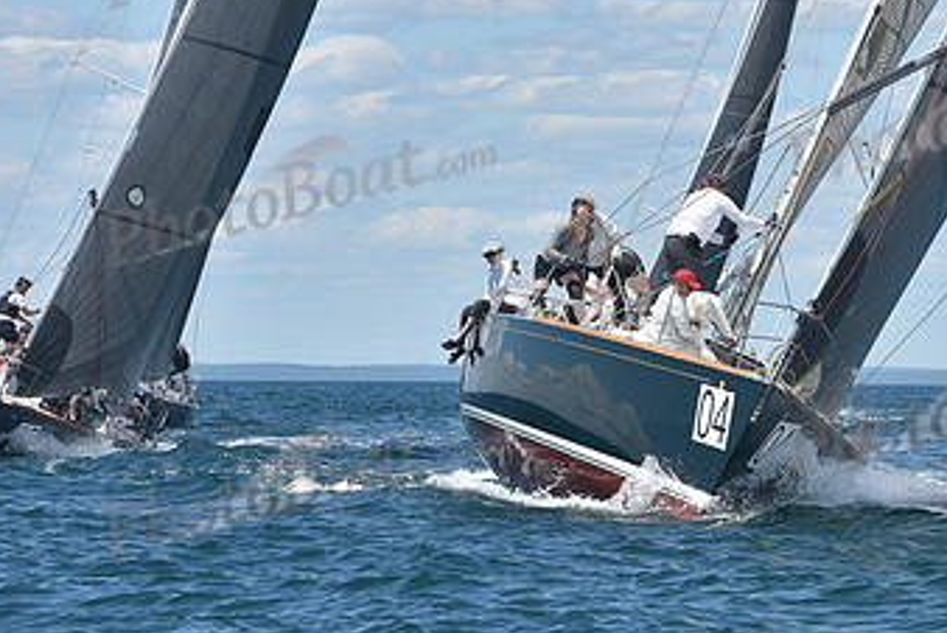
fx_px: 9030
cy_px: 301
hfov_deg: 6.0
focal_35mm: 343
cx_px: 644
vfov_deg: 4.0
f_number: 10
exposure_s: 1/800
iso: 250
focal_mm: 200
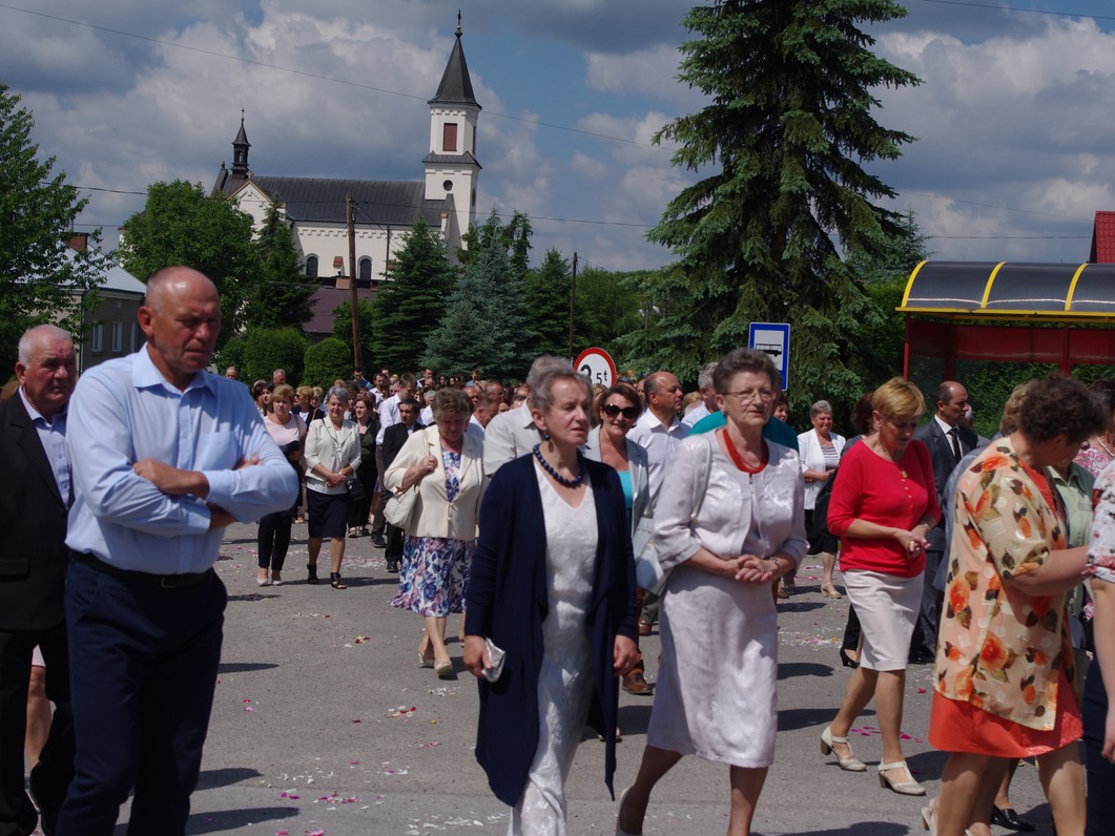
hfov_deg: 31.2
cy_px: 417
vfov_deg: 23.7
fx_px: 1997
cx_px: 608
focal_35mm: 62
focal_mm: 37.5
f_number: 6.7
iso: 200
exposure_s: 1/1500
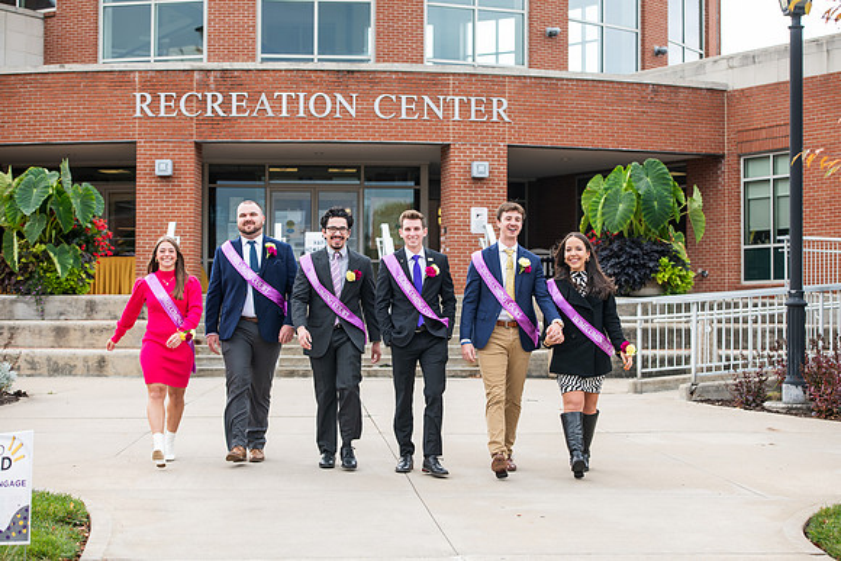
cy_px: 280
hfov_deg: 28.8
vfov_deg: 19.5
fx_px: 1636
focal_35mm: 70
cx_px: 420
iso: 250
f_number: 4.5
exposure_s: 1/400
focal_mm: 70
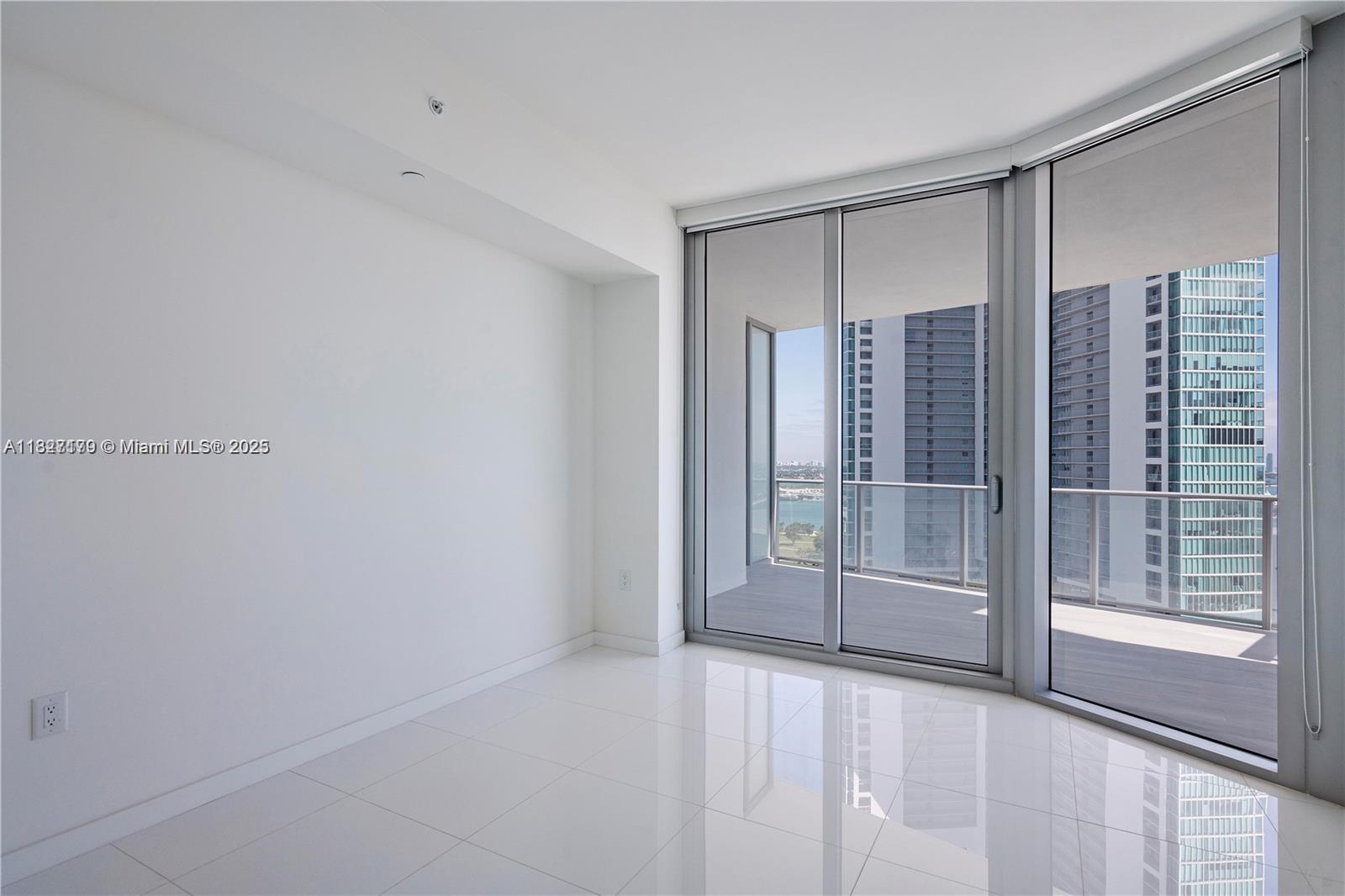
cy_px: 448
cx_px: 672
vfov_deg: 70.4
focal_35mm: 17
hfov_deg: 93.3
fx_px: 635
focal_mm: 17
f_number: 8
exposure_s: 1/200
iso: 320
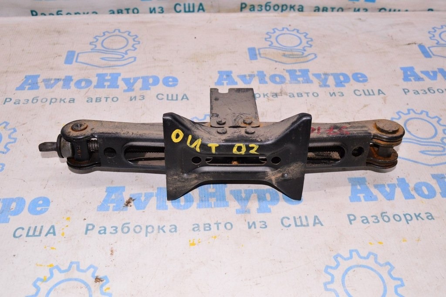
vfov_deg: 35.4
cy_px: 148
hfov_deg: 51.3
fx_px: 464
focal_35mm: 38
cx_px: 223
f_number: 8
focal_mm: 25
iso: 1600
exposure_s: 1/160
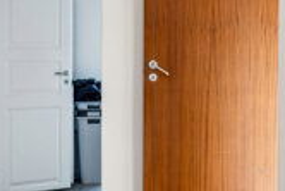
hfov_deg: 20.2
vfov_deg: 13.6
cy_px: 58
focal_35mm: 101
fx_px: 800
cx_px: 106
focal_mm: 14
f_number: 8
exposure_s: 1/20
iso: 200
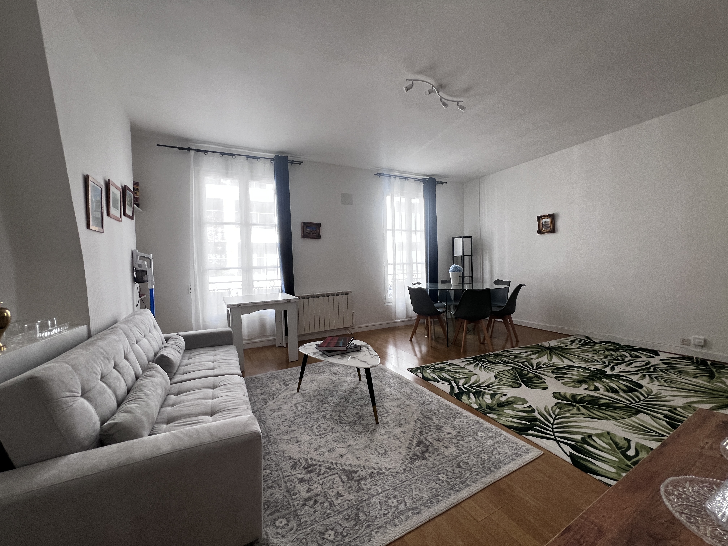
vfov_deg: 89.9
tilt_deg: -2.7
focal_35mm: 13
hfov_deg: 106.2
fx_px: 273
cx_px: 364
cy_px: 273
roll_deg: +1.4
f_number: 1.8
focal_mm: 1.57
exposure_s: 1/100
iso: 125
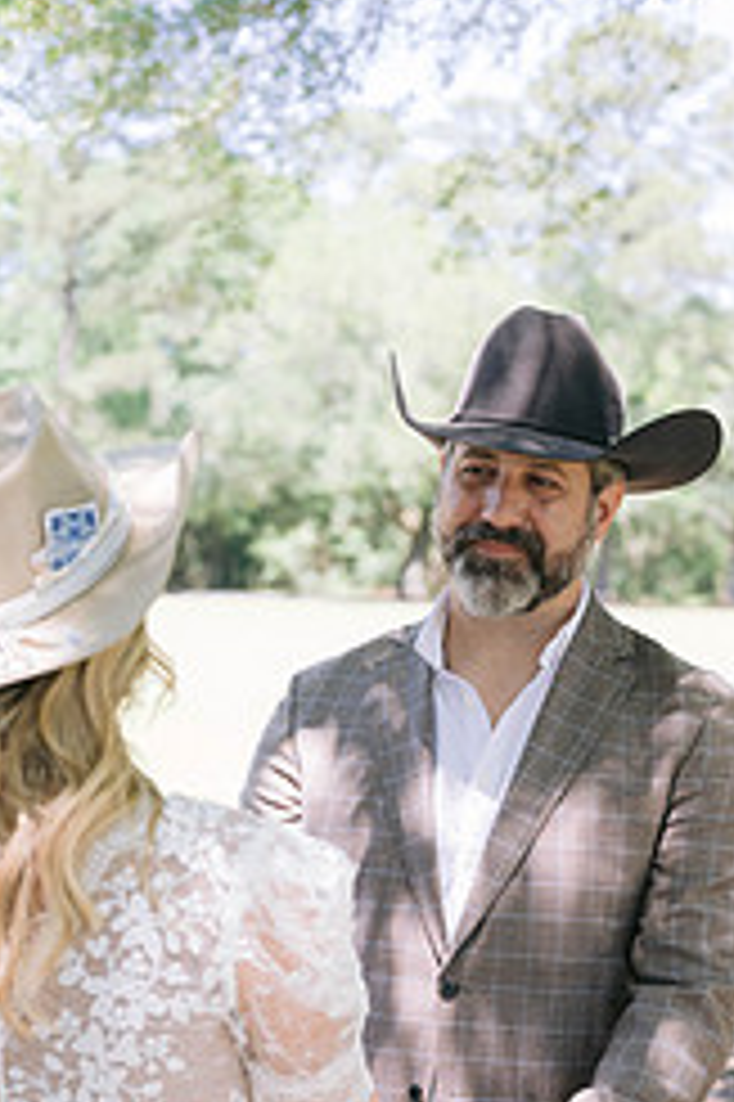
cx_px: 230
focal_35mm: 92
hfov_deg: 14.8
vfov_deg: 21.8
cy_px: 909
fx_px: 2817
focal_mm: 50
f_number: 3.5
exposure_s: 1/640
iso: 400
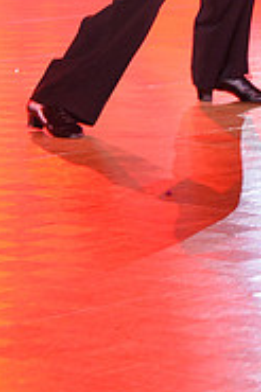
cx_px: 262
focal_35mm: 345
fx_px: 3759
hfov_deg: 4.0
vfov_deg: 5.9
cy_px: -216
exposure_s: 1/250
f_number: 4
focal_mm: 110
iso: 2500
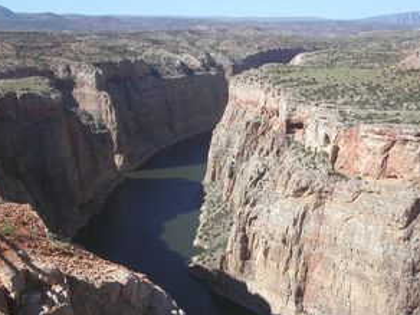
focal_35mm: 52
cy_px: 200
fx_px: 631
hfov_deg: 36.7
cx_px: 246
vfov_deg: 27.9
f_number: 8
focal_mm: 7.8
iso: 100
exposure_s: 1/350
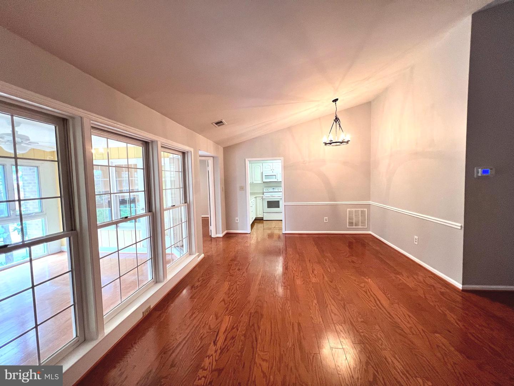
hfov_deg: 106.2
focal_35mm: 13
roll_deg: +1.8
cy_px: 193
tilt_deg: -4.2
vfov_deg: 89.9
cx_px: 257
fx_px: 193
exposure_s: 1/60
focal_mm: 1.57
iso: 250
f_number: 1.8
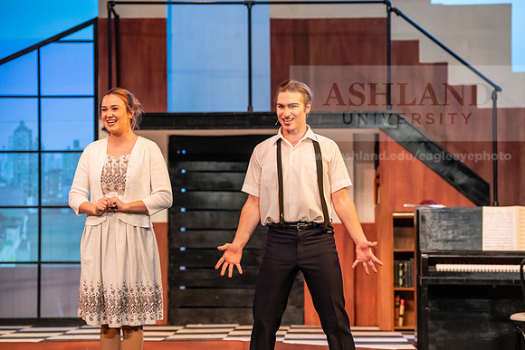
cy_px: 175
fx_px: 1750
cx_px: 262
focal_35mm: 120
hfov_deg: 17.1
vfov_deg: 11.4
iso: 2500
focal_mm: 120
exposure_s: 1/200
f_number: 3.5
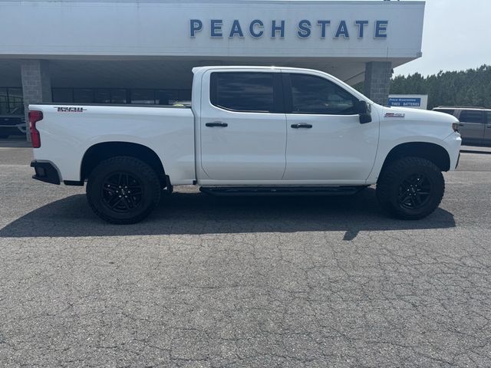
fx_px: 340
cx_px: 246
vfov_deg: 56.8
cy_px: 184
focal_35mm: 24
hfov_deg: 71.6
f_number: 1.78
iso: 80
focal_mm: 6.76
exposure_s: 1/4950
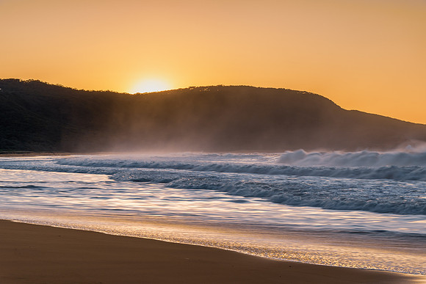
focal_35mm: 88
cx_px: 217
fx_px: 1040
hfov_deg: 23.1
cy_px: 132
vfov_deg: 15.6
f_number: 9
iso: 64
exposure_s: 1/8
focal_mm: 82
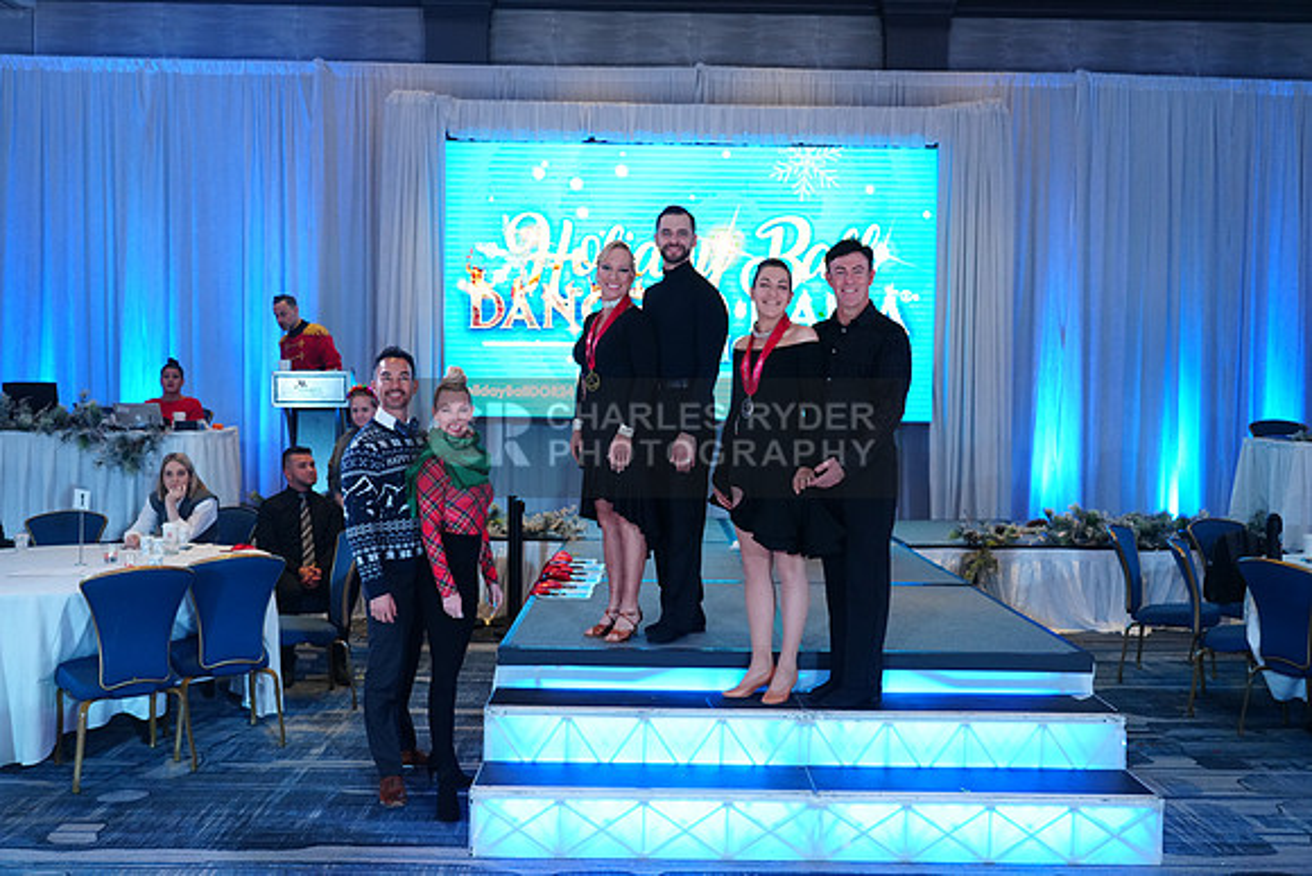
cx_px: 656
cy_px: 438
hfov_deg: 60.3
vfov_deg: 42.3
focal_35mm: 31
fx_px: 1130
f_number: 4
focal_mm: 31
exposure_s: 1/250
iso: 2000
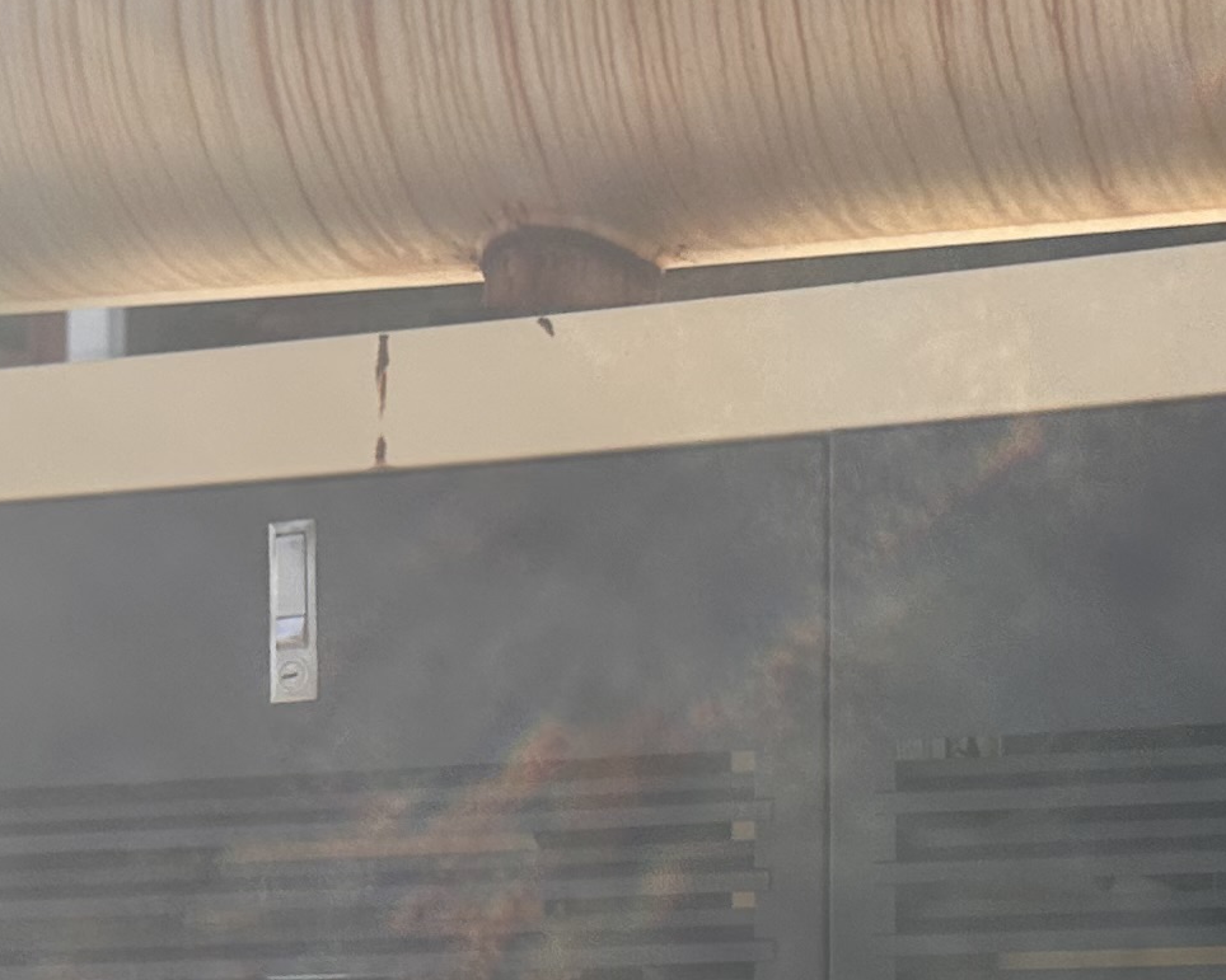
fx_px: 3556
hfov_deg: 19.5
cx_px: 724
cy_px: 991
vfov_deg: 15.4
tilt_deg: +4.6
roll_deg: +0.2
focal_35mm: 98
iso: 80
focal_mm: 6.86
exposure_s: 1/3597
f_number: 1.78
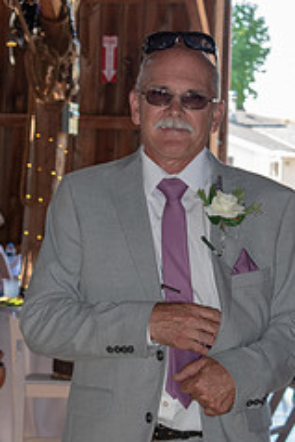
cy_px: 269
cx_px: 176
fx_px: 1915
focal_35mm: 156
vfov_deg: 13.1
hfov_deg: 8.8
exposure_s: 1/125
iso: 720
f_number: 5.6
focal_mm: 55
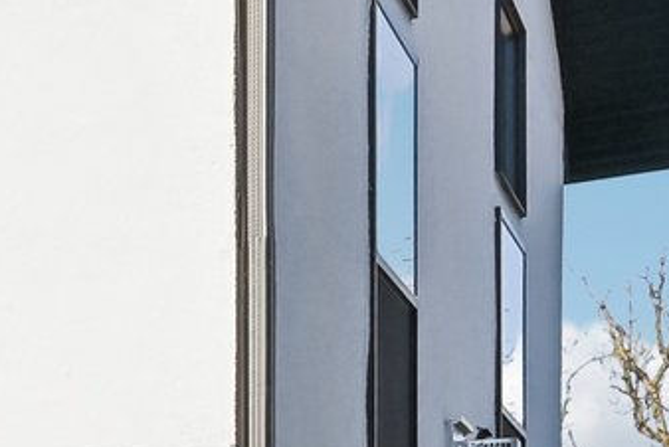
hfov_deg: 11.4
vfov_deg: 12.6
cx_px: -1324
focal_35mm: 109
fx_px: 2027
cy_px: 244
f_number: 8
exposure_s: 1/500
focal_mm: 18
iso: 200
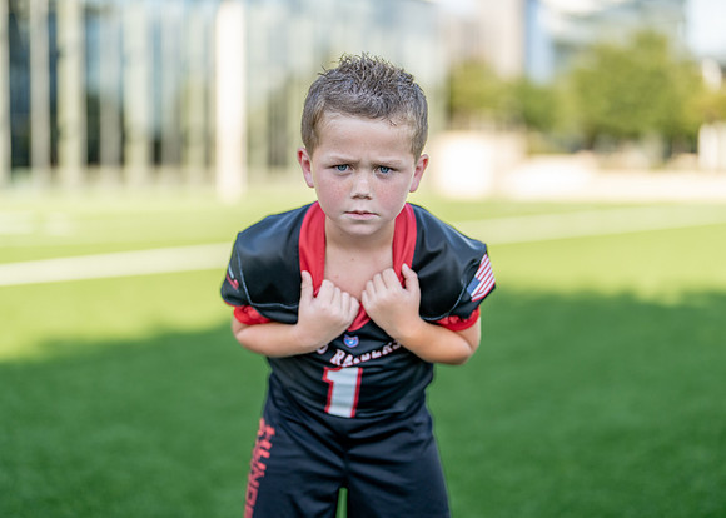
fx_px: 1141
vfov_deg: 25.6
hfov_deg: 35.3
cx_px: 368
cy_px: 251
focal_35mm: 55
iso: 100
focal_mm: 50
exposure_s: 1/2000
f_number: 1.2
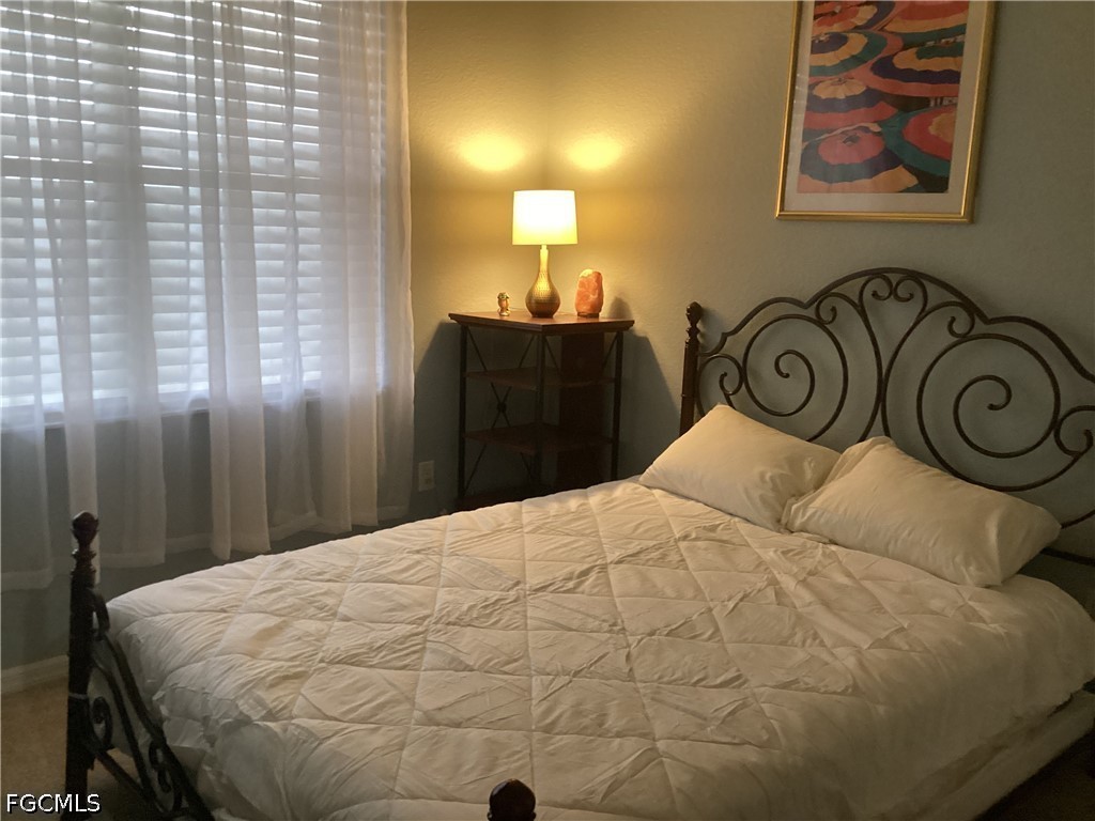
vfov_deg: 45.4
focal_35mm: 31
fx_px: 981
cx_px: 548
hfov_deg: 58.4
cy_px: 410
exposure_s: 1/60
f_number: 2.4
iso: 320
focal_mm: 3.3
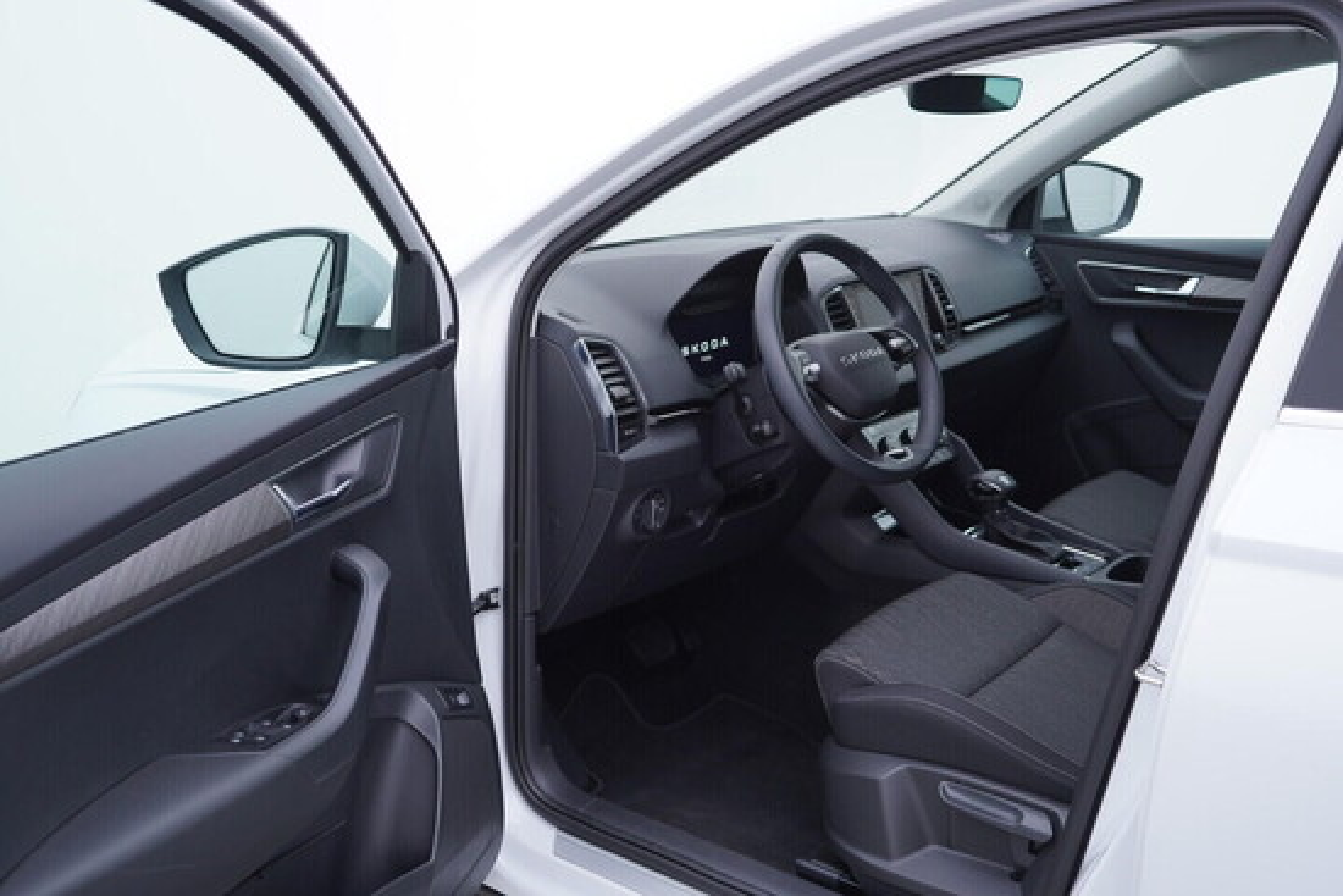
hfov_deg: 53.1
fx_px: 1343
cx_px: 672
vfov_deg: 36.9
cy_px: 448
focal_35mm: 36
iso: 125
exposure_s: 1/50
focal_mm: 24
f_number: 3.2
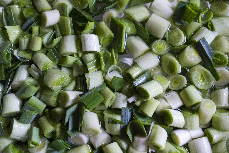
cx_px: 114
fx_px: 261
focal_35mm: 41
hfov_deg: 47.4
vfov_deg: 32.6
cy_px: 76
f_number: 4
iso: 640
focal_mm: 41
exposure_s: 1/50
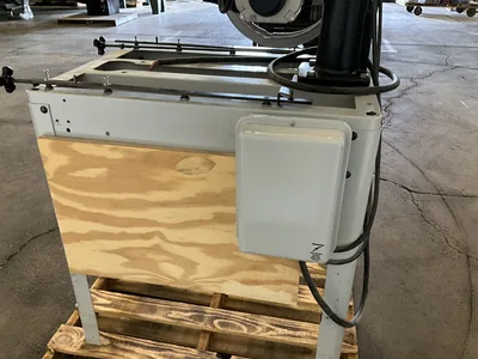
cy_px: 180
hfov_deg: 61.7
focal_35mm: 29
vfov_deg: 48.2
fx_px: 400
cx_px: 239
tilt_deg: -29.1
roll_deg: -1.9
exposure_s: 1/60
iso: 200
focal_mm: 3
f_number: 1.8
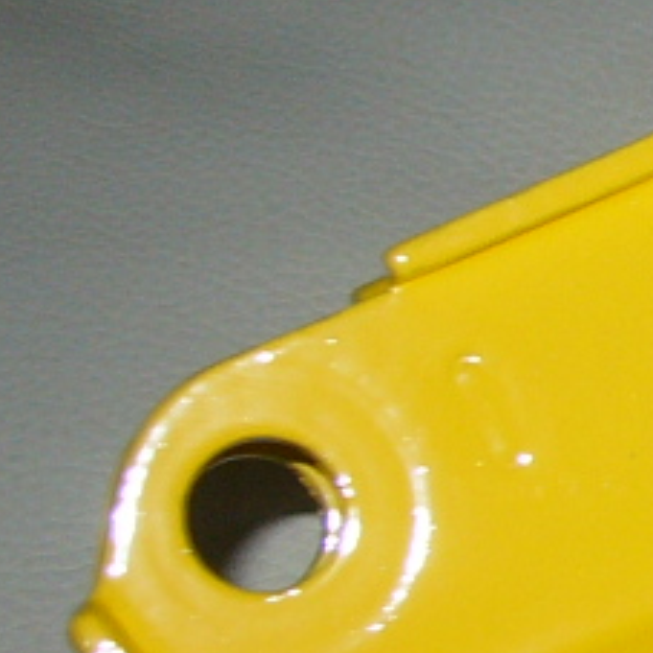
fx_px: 4354
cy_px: 305
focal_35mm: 204
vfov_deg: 8.6
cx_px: 1709
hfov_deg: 7.8
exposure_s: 1/60
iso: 100
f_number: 3.1
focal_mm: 6.8
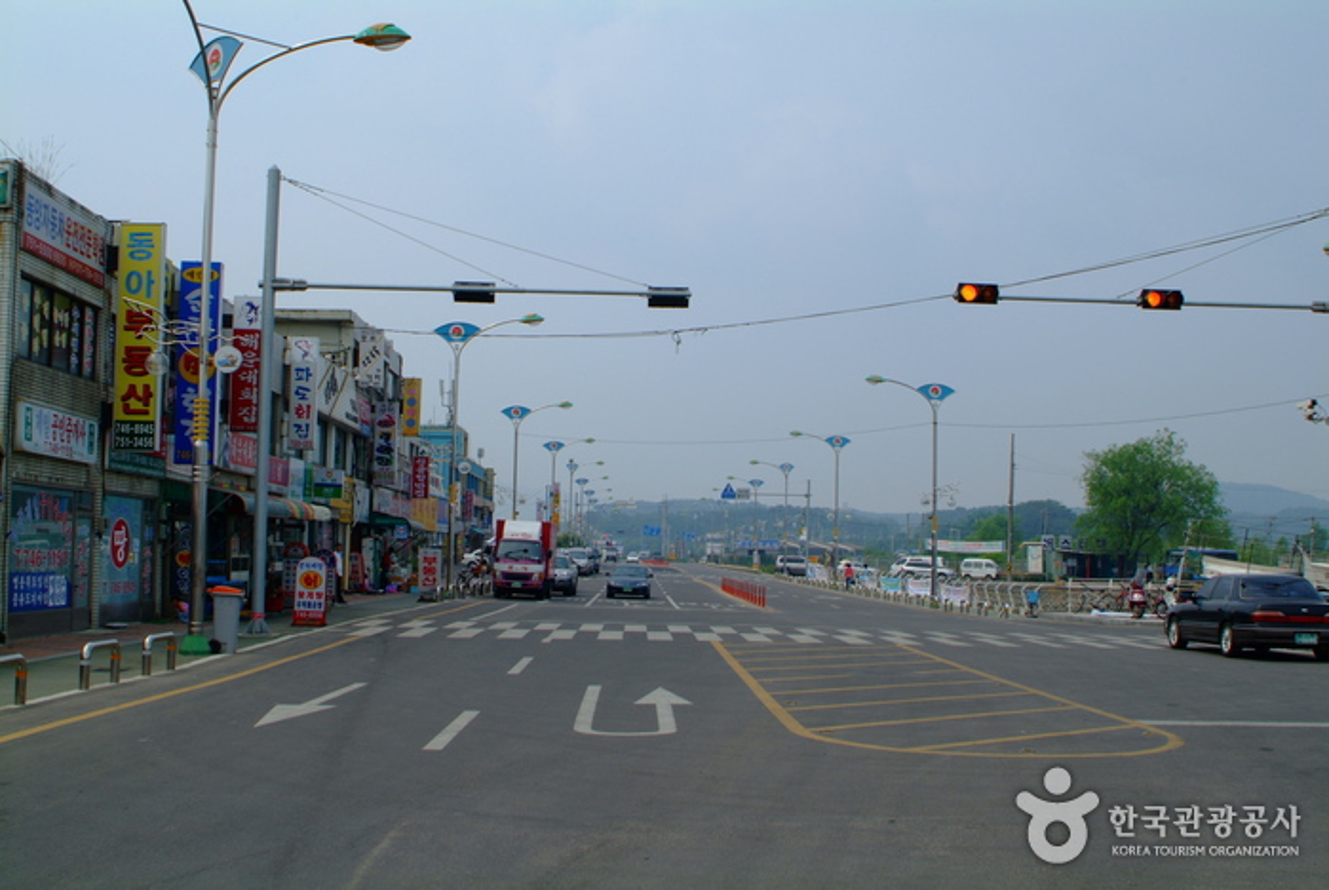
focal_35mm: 42
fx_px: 1552
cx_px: 664
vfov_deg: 32.0
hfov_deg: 46.3
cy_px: 445
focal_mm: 28
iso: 100
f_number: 6.7
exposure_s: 1/180
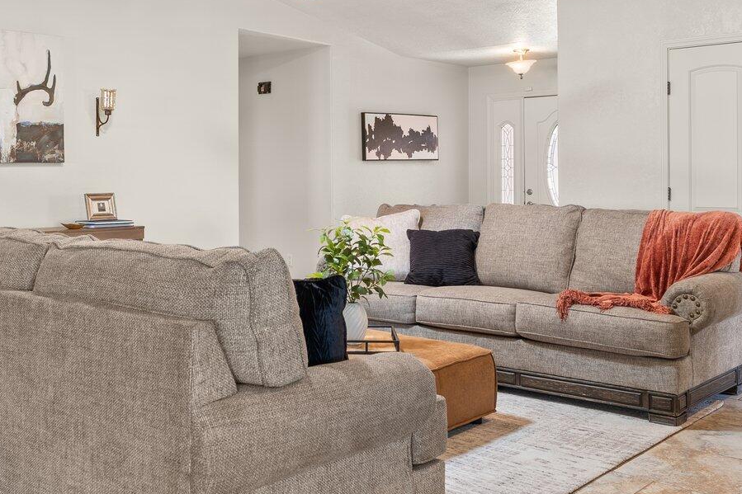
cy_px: 174
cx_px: 283
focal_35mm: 41
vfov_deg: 32.4
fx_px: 845
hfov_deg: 47.0
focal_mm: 18
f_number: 9
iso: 320
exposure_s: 1
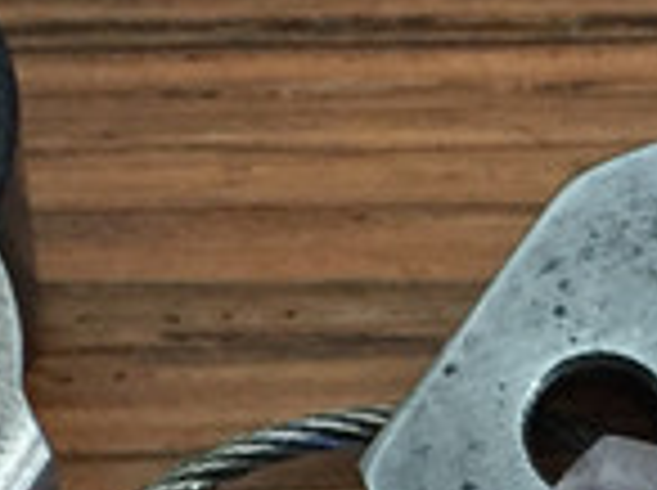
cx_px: 673
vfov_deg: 6.8
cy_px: 953
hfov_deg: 9.3
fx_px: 4017
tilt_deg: -69.1
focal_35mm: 212
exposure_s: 1/30
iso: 160
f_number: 2.2
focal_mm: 4.15
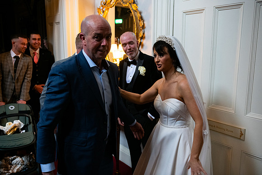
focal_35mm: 32
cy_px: 88
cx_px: 131
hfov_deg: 58.7
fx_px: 233
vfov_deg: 41.1
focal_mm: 32
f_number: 3.5
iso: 1600
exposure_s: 1/160
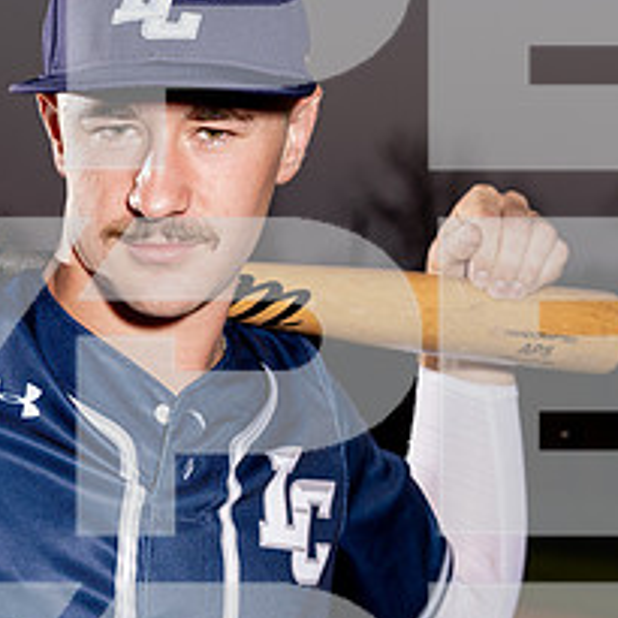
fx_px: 2626
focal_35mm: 130
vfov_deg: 13.4
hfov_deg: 13.3
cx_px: 18
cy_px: 378
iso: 400
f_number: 4
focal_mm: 54
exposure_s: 1/250
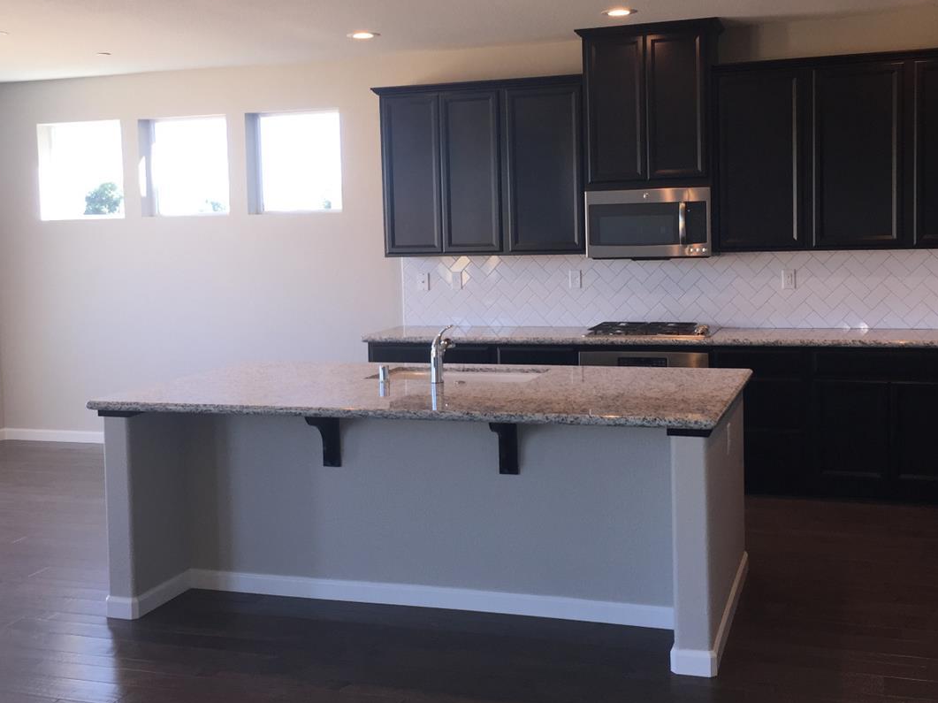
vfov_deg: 35.1
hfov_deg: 45.8
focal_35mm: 41
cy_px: 313
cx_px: 479
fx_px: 1111
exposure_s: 1/60
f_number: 2.2
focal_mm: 4.15
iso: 40
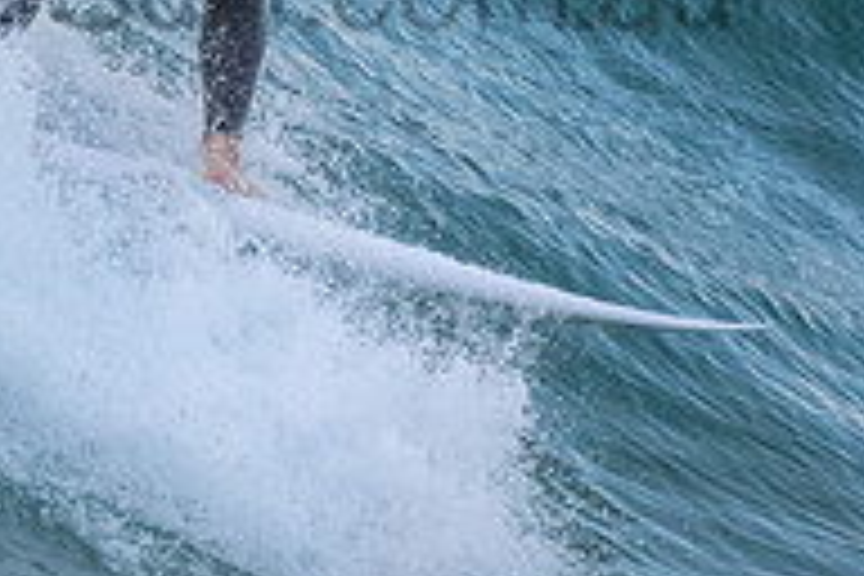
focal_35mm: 2263
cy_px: -74
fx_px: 54308
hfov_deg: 0.9
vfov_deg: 0.6
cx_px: 252
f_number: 5.6
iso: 720
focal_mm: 500
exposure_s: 1/500
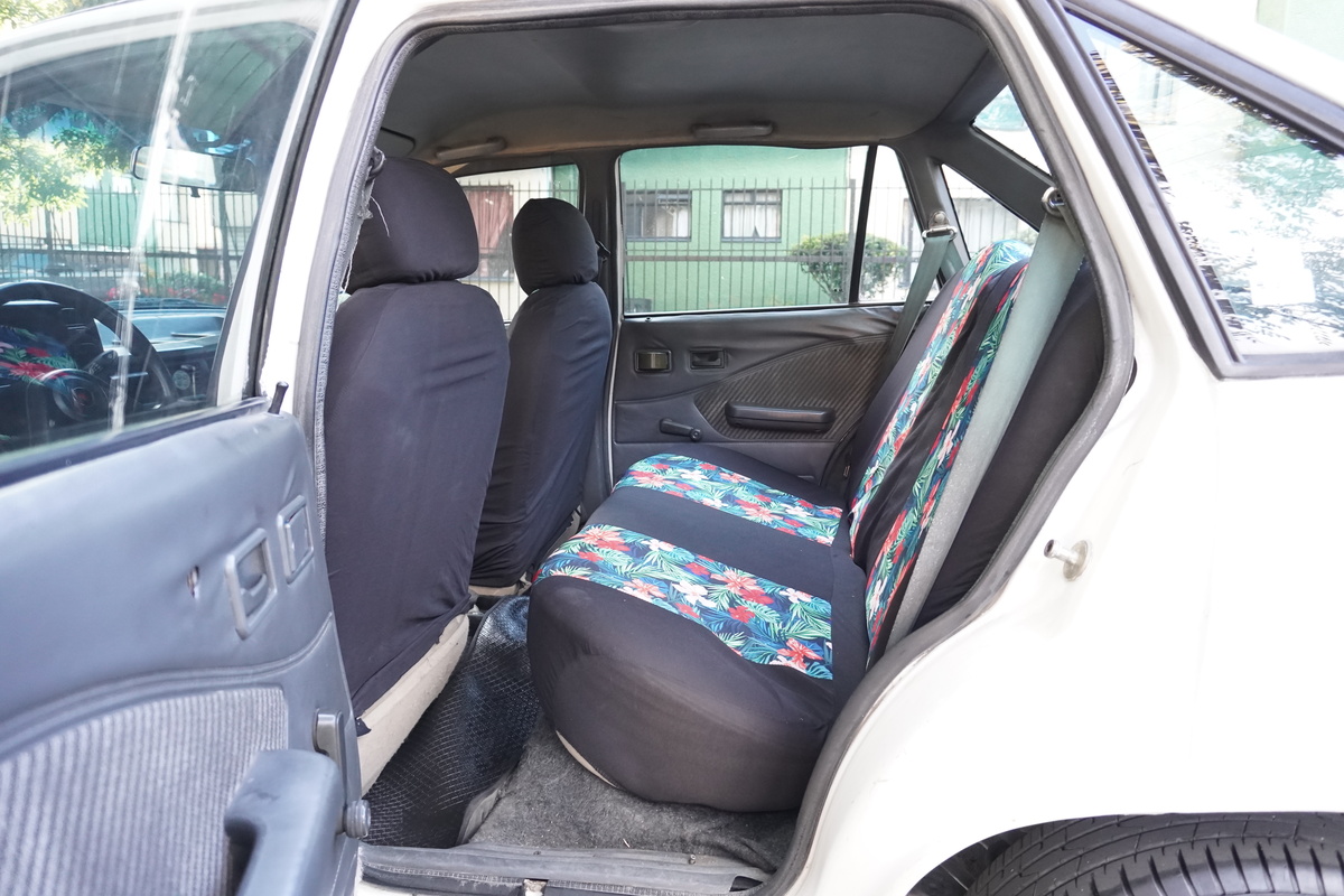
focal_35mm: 24
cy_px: 448
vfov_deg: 53.1
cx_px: 672
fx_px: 896
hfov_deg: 73.7
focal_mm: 16
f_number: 3.5
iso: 5000
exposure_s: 1/200
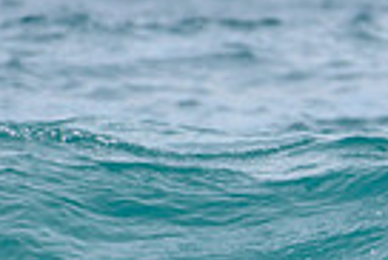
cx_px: 846
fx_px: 28149
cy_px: 276
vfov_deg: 0.5
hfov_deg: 0.8
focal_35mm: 2609
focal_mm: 500
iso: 220
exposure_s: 1/2000
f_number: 5.6
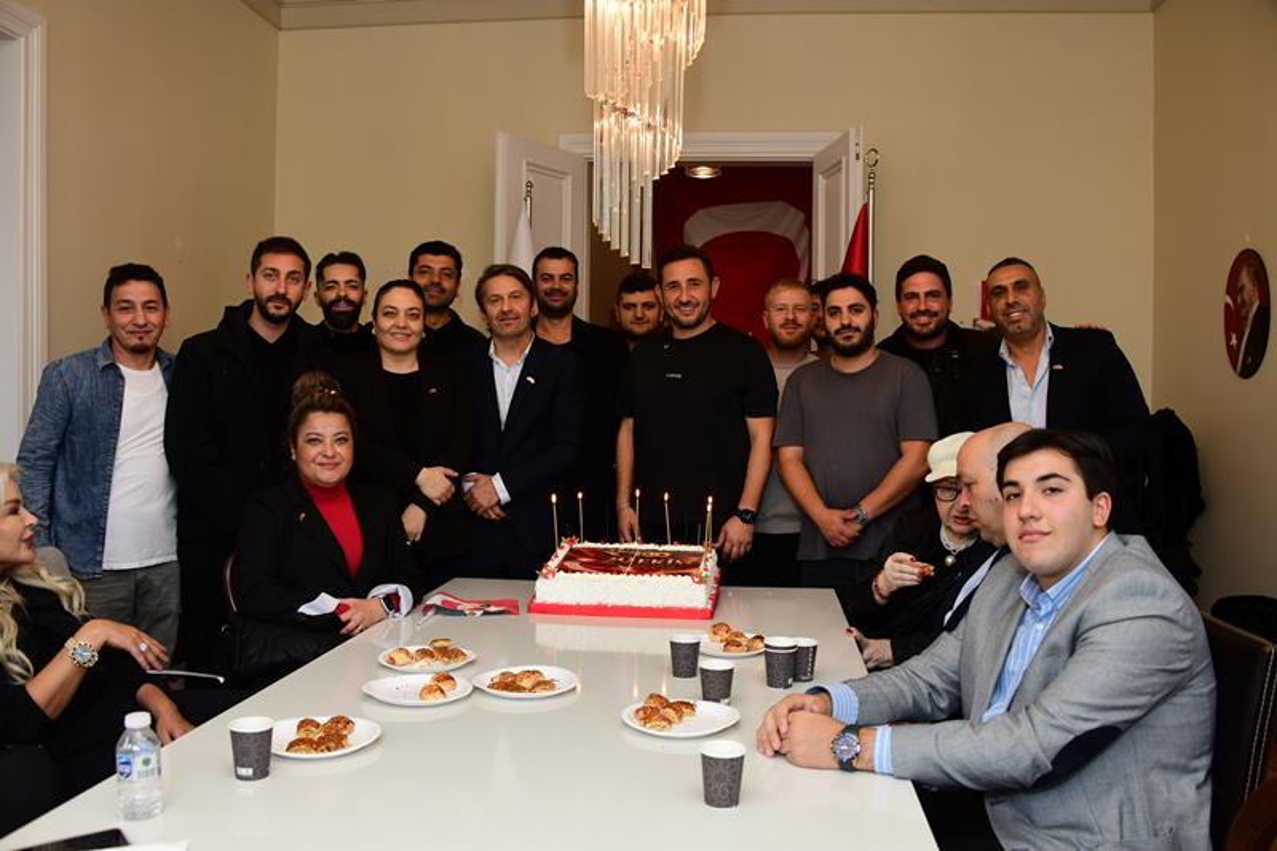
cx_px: 638
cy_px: 426
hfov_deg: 65.5
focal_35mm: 28
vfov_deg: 46.4
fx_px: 993
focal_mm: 28
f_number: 6.3
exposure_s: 1/60
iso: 560
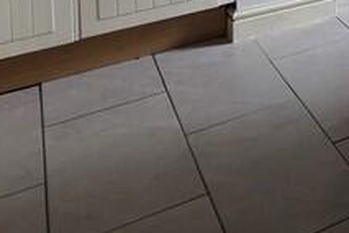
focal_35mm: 65
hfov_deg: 22.3
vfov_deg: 16.5
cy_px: -220
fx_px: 630
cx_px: 585
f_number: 1.9
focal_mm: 2.2
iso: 160
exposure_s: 1/60
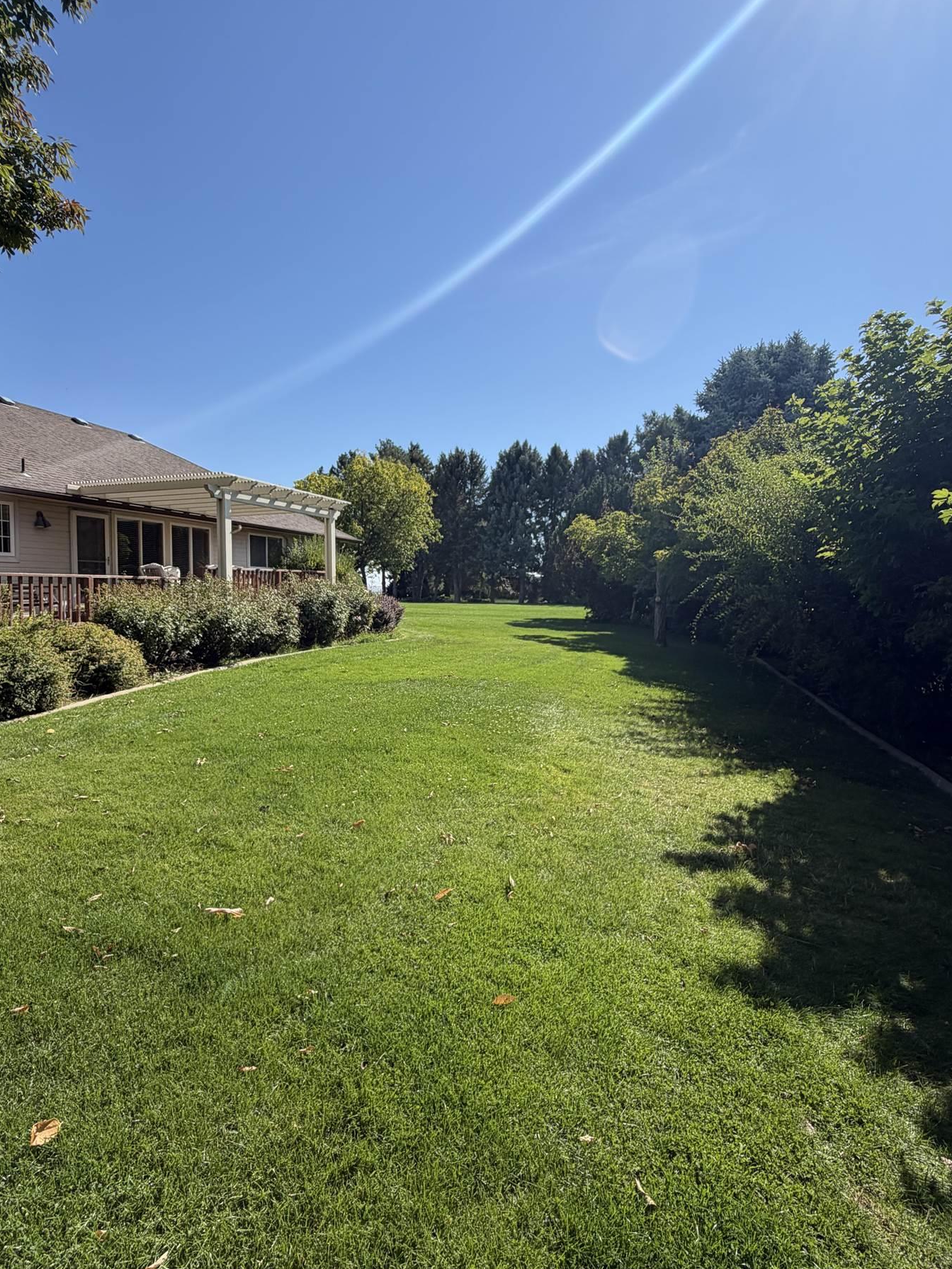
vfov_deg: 87.7
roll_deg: +0.6
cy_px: 619
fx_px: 660
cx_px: 451
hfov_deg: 71.5
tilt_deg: -0.9
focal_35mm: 18
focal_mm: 2.22
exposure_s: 1/853
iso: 20
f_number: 2.2
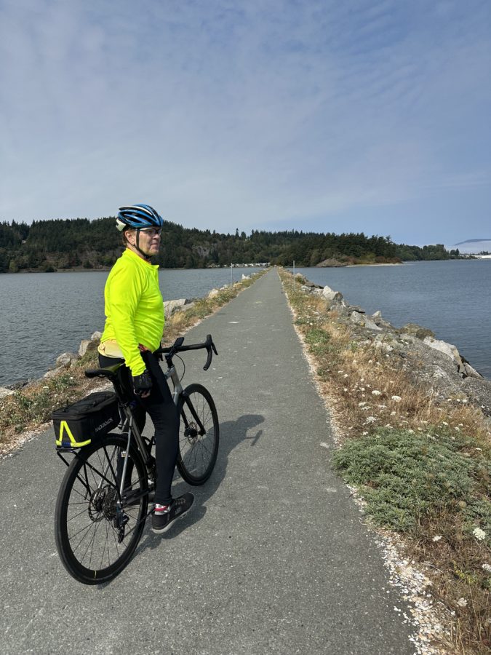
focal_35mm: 24
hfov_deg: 56.8
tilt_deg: -3.3
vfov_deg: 71.6
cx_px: 246
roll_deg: +2.4
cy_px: 328
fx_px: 454
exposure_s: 1/6623
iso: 80
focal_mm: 6.86
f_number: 1.78
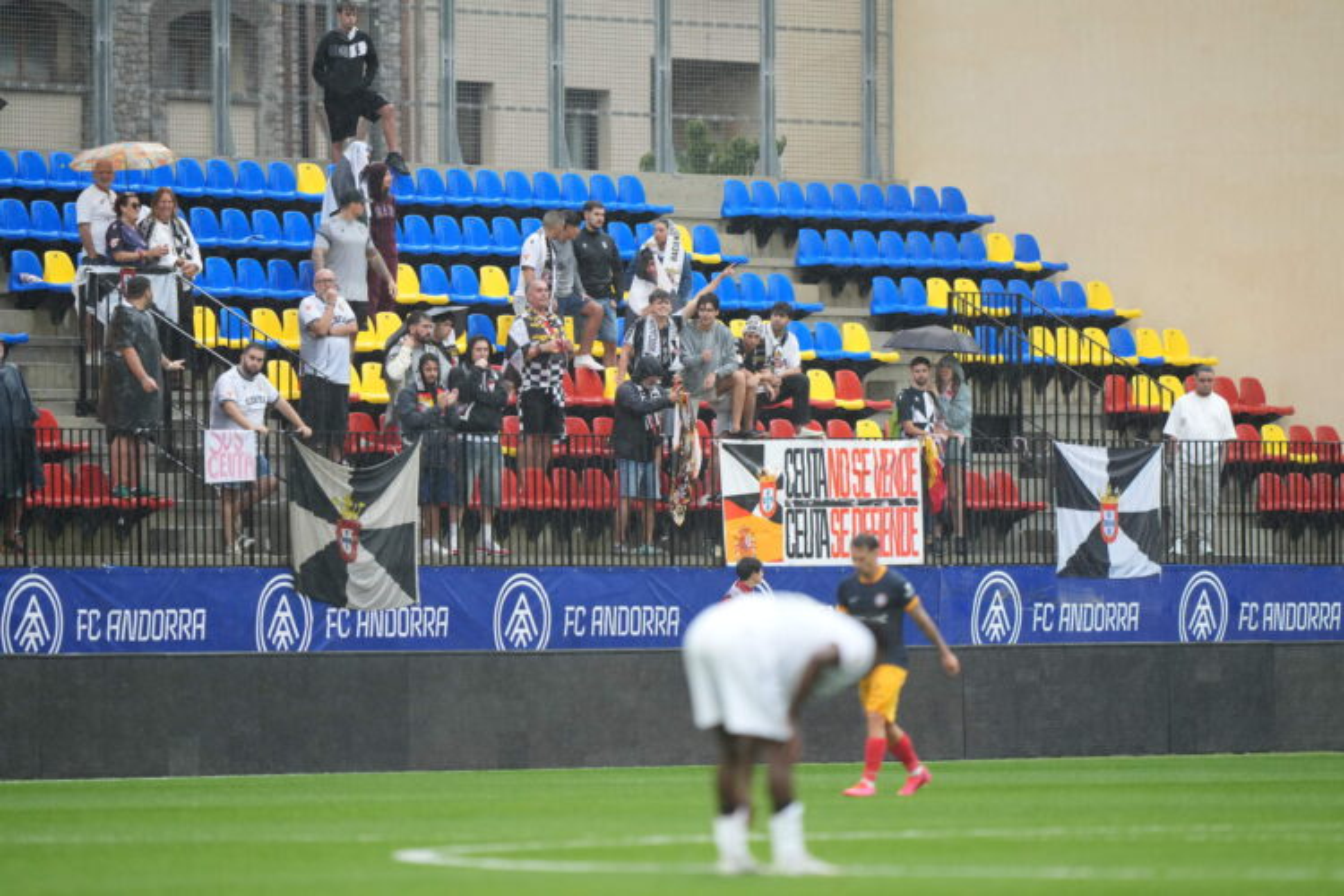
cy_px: 448
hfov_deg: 5.2
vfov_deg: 3.4
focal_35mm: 400
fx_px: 14932
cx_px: 672
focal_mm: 400
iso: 1000
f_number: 2.8
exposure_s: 1/1000
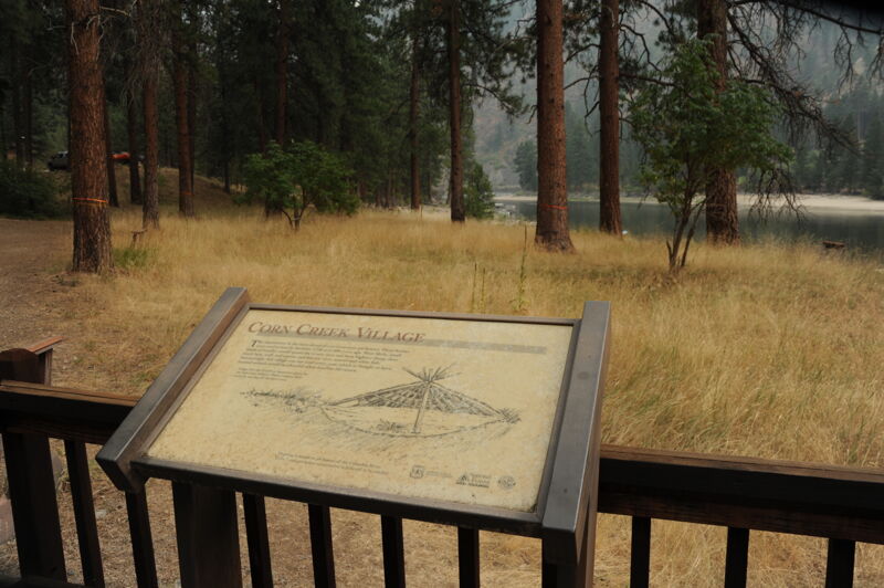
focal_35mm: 28
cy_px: 294
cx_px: 442
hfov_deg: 65.5
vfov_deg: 46.3
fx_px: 687
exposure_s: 1/50
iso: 200
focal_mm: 28
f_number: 11
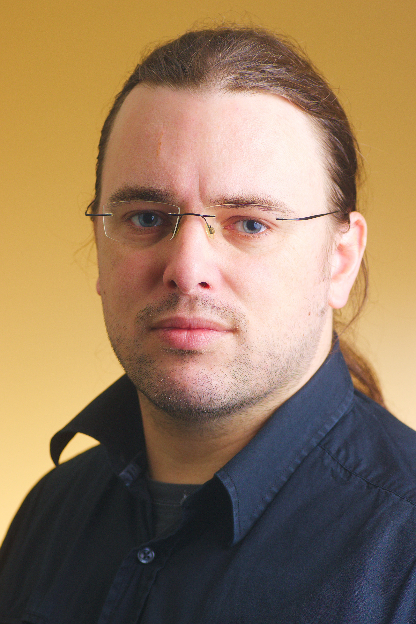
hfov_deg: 10.2
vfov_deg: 15.2
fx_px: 2341
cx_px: 208
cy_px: 312
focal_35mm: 135
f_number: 5
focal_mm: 90
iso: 200
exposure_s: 1/160
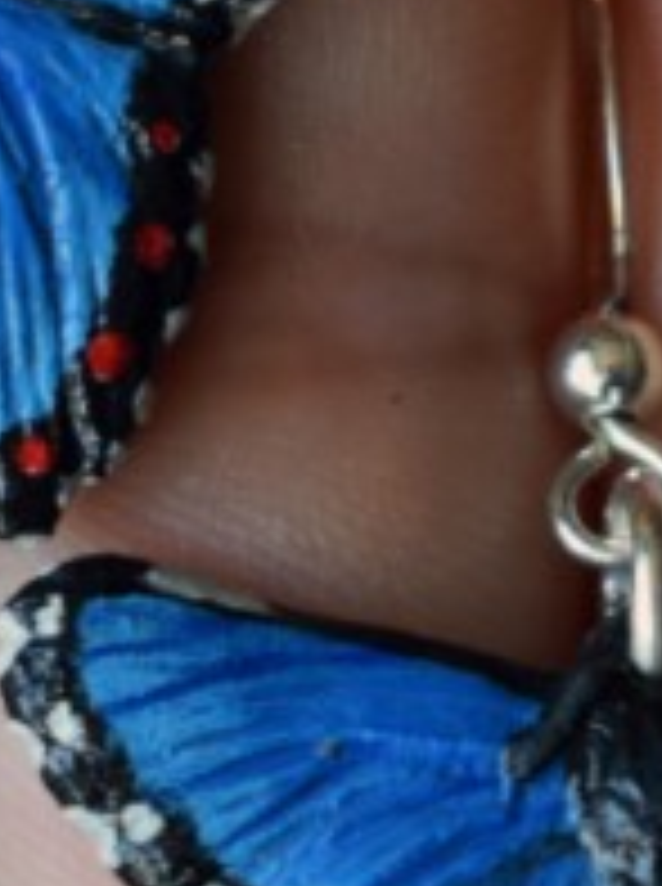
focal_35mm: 465
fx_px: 11891
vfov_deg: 4.3
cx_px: 144
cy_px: 369
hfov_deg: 3.2
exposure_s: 1/60
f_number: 5.6
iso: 500
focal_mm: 55
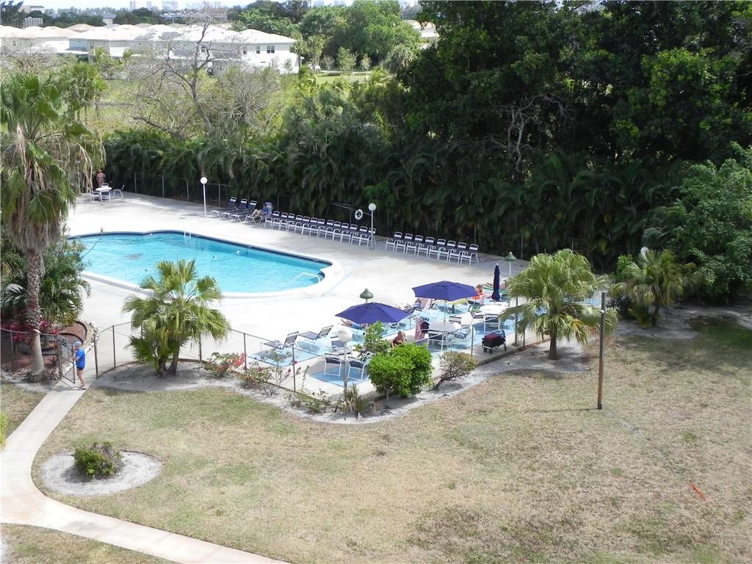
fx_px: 1130
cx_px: 376
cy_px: 282
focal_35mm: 52
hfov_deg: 36.8
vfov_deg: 28.0
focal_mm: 9.2
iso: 224
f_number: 6.3
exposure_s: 1/383
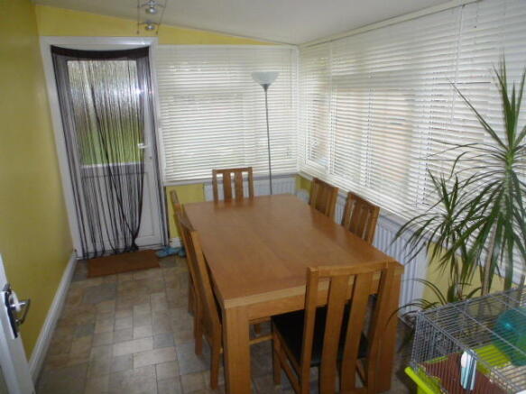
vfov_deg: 56.8
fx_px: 365
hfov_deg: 71.6
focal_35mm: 24
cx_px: 263
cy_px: 197
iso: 500
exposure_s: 1/60
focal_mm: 4.3
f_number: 3.3
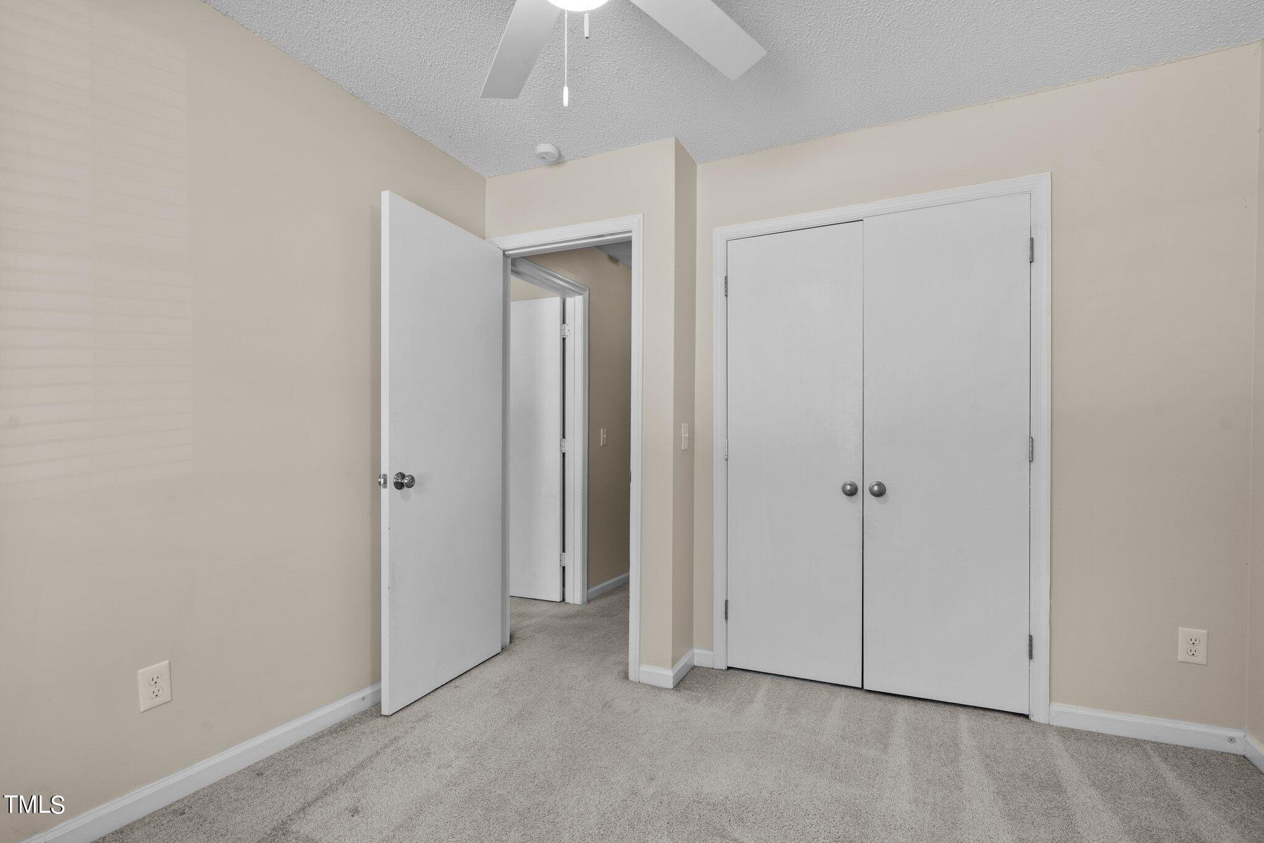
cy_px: 422
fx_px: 562
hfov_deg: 96.7
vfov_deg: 73.7
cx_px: 632
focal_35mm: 16
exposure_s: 1/2
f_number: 8
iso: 400
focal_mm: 16
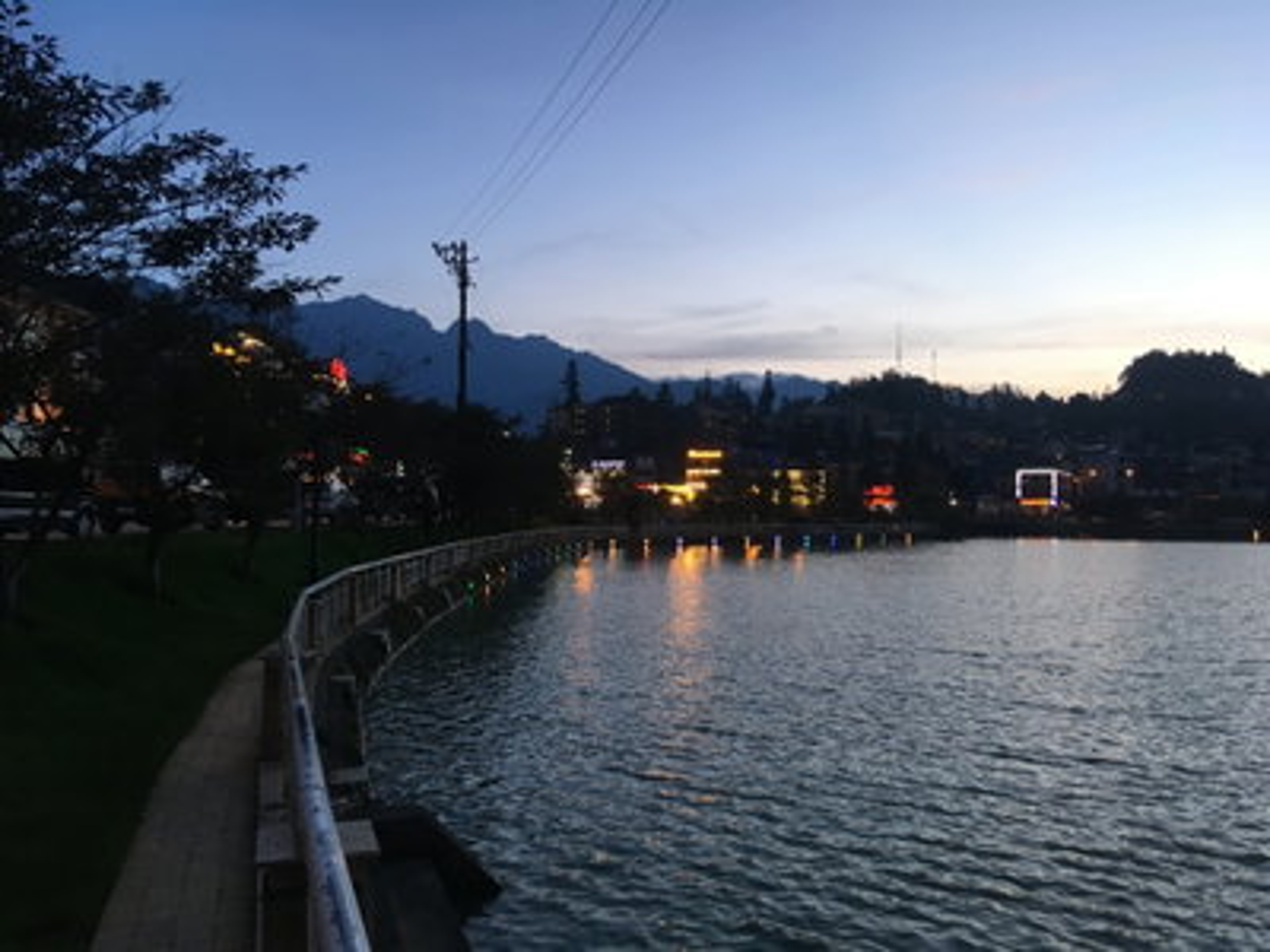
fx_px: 1064
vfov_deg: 48.2
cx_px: 635
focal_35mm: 29
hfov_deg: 61.7
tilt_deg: +2.6
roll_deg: -1.0
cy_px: 476
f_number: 2.2
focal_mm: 4.15
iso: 64
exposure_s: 1/33
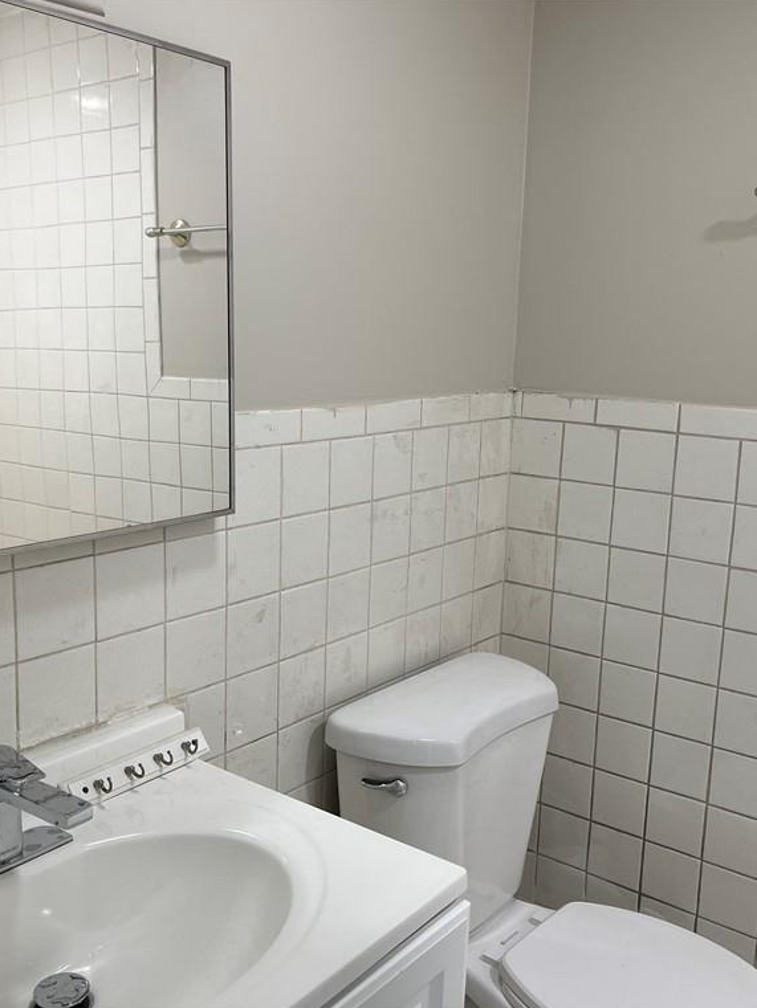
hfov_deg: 40.7
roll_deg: -0.3
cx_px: 375
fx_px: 1020
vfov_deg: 52.6
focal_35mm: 35
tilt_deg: -10.6
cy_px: 505
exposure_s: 1/120
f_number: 1.6
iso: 64
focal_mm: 5.1
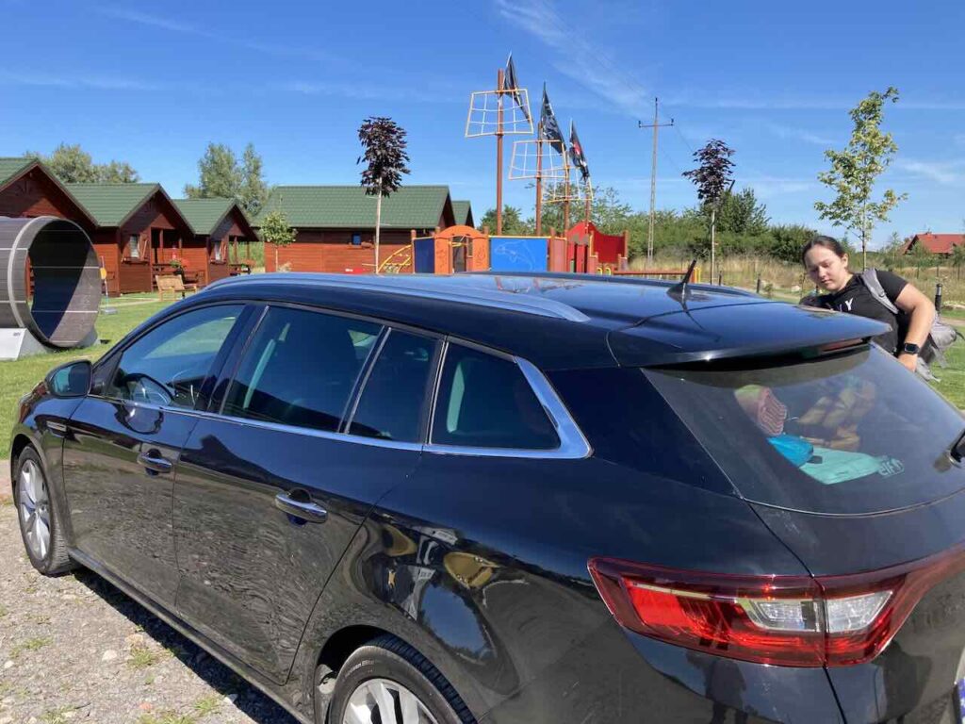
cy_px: 362
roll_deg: +0.9
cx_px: 482
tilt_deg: -4.8
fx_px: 781
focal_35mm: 28
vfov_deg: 49.7
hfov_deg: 63.4
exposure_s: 1/1230
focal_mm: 3.99
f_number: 1.8
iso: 20
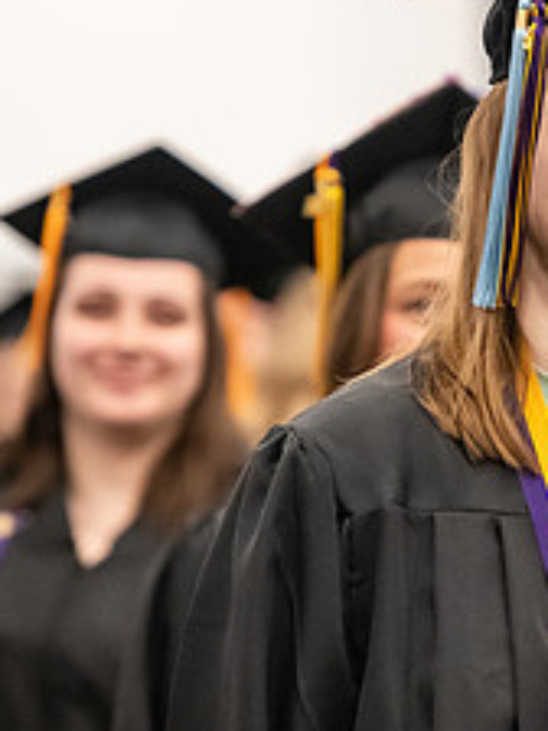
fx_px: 8950
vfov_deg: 4.7
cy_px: 383
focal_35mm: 424
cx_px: 626
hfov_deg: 3.5
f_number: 3.2
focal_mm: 170
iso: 3200
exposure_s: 1/200
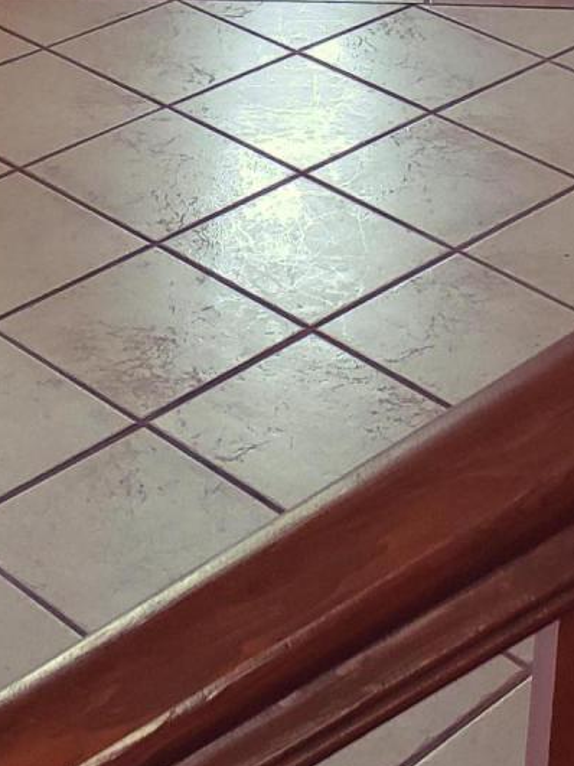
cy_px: -254
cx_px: 281
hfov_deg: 15.1
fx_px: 2168
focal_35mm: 98
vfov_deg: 18.5
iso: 250
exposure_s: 1/60
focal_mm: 4.3
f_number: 2.4
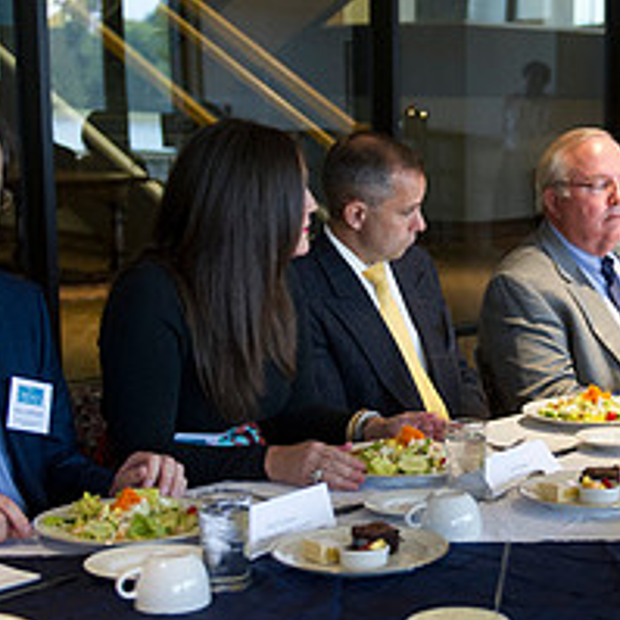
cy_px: 371
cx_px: 583
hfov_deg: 20.2
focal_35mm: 84
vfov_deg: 20.6
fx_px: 1702
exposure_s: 1/125
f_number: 2.8
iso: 2500
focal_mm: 34
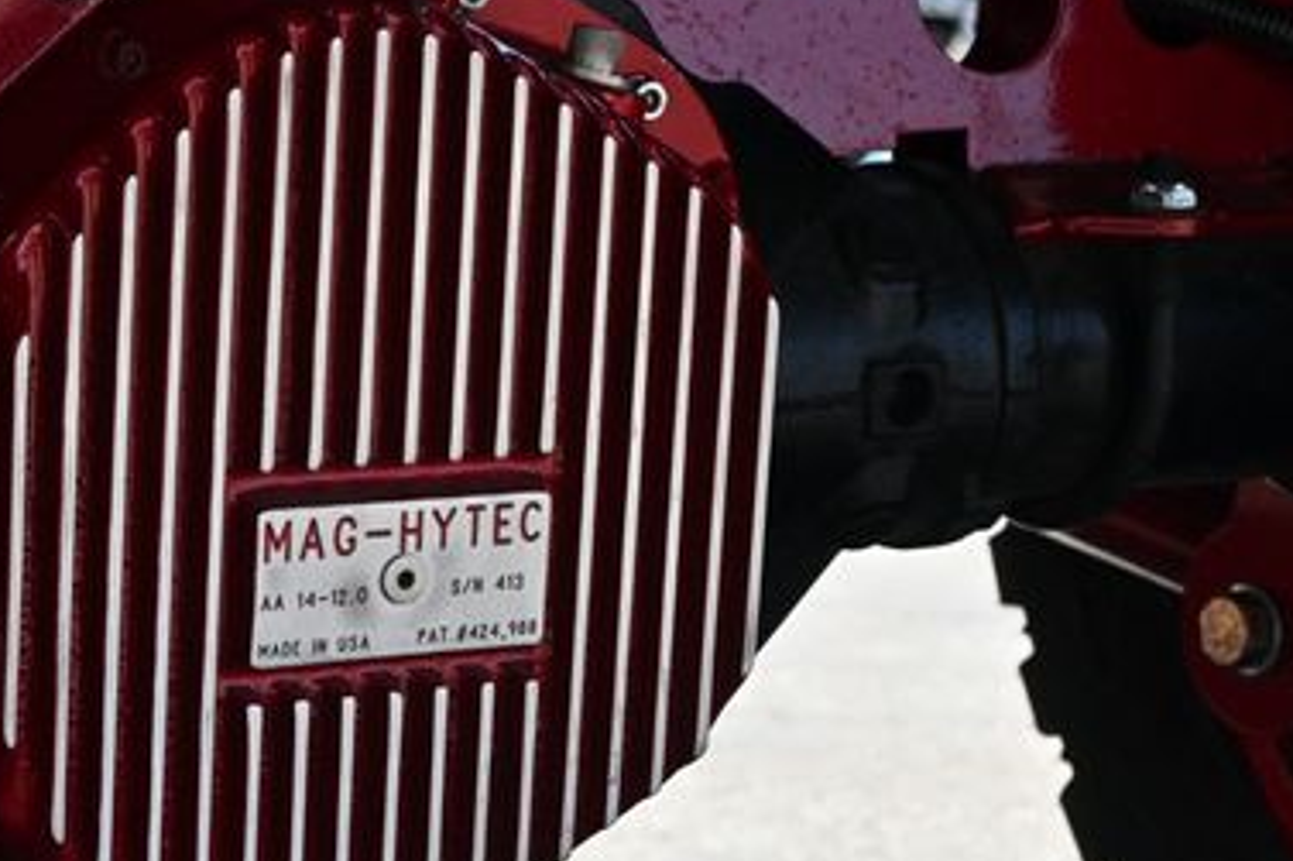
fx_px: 4021
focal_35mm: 112
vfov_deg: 12.2
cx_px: 278
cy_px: 463
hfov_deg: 18.1
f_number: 6
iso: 320
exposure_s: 1/250
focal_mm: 44
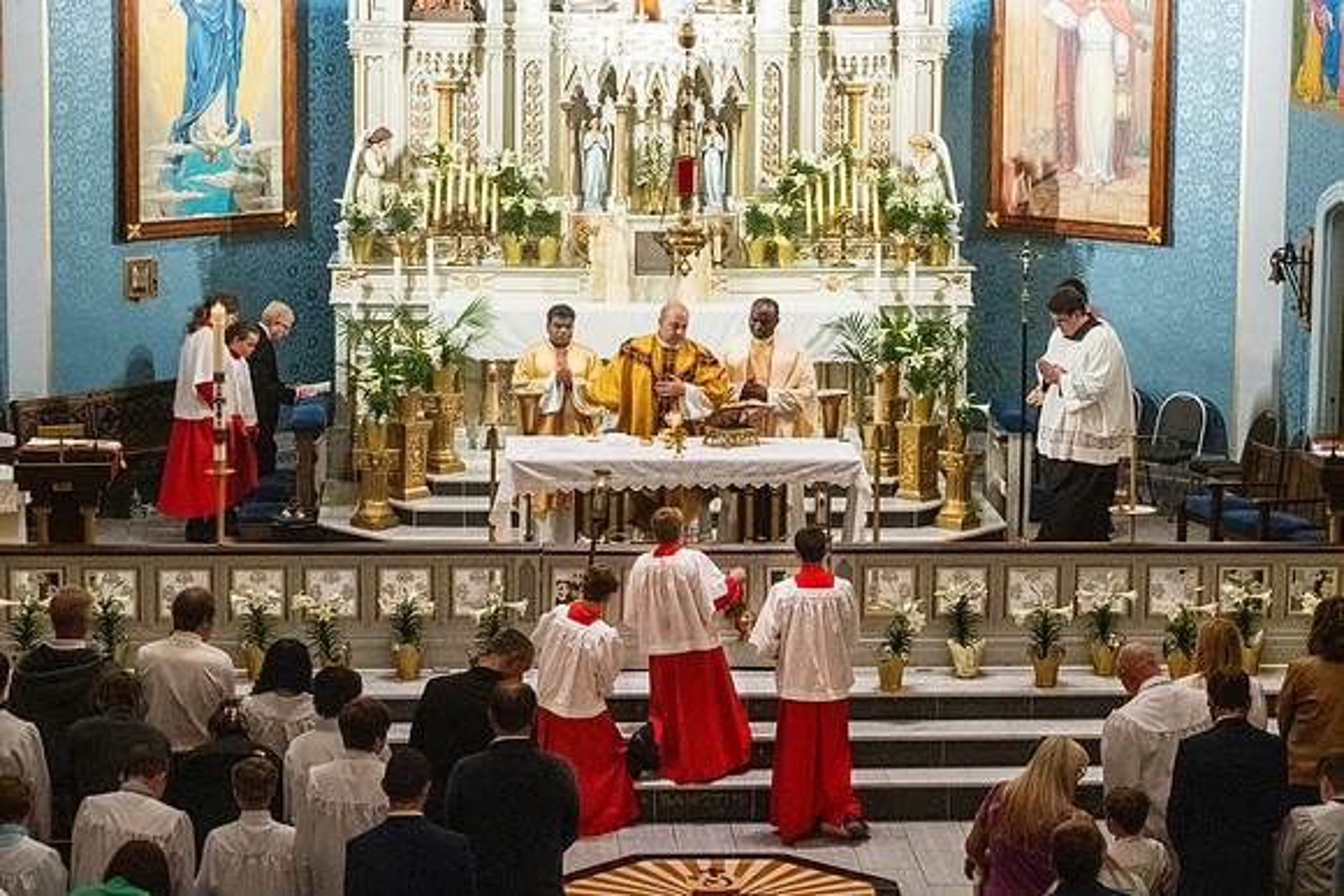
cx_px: 771
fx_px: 3426
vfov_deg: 14.9
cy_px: 382
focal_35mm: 92
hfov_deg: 22.2
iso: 5000
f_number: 14
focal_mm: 80
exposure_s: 1/60
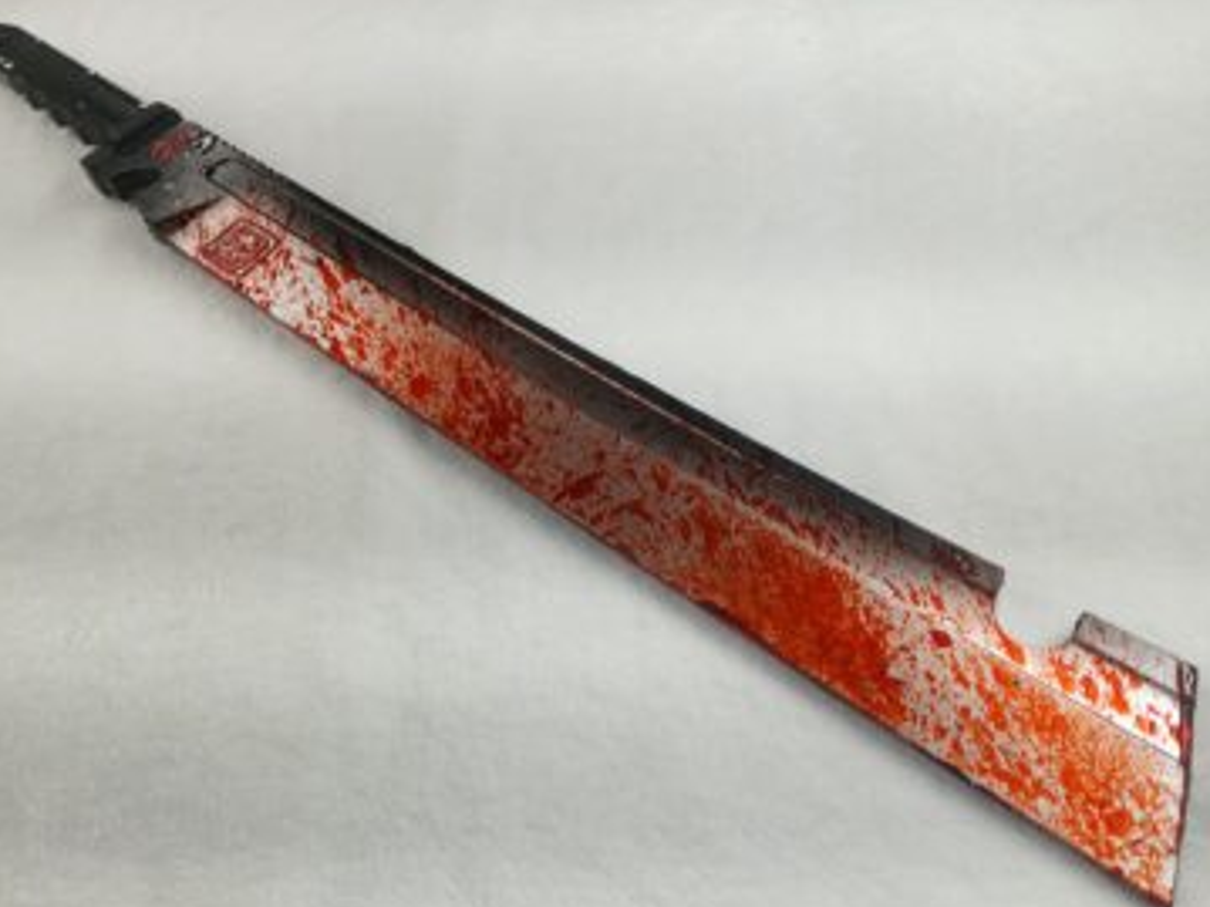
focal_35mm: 29
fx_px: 1013
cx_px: 607
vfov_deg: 48.2
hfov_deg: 61.7
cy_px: 462
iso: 20
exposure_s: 1/100
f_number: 1.8
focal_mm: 3.98
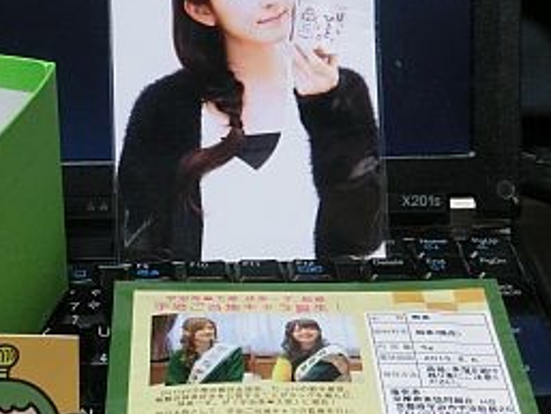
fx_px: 1226
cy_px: 178
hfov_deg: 24.8
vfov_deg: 19.1
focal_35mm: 77
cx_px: 92
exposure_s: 1/40
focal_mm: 7.9
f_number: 3.4
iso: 800
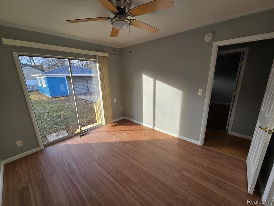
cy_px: 103
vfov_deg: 89.9
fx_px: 103
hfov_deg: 106.2
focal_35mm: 13
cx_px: 137
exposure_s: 1/195
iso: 50
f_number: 2.2
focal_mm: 2.2
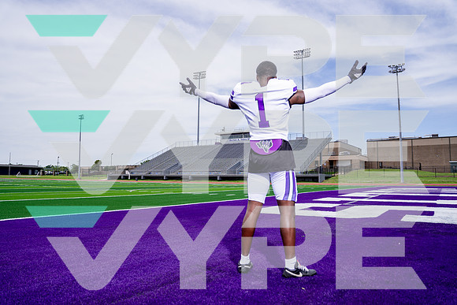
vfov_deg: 48.8
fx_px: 336
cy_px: 152
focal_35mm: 26
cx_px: 228
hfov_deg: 68.5
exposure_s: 1/1250
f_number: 4
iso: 100
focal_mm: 26
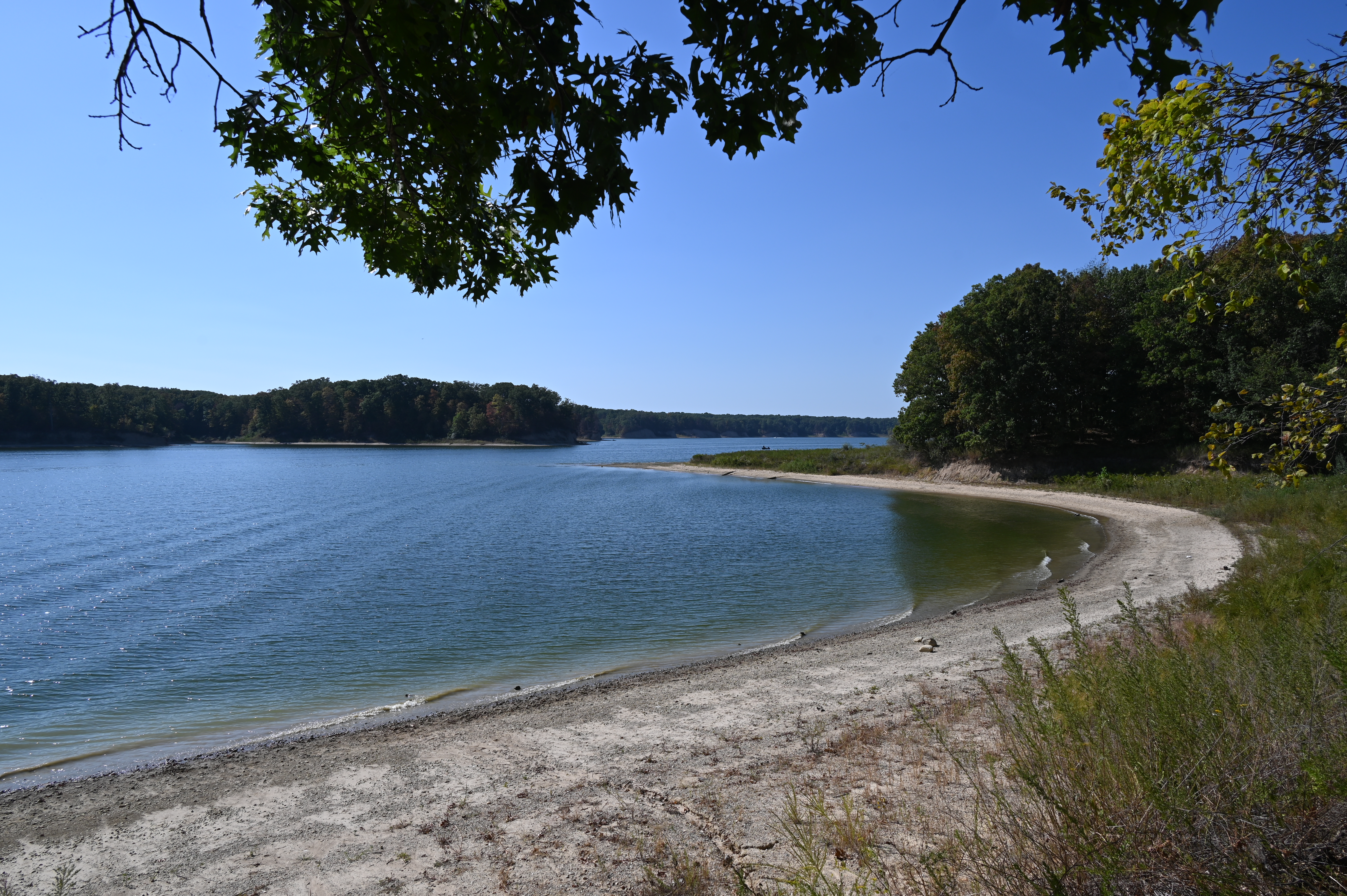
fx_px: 897
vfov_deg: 53.1
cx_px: 674
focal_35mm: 24
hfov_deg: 73.8
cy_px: 448
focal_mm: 24
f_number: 9
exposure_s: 1/320
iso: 100
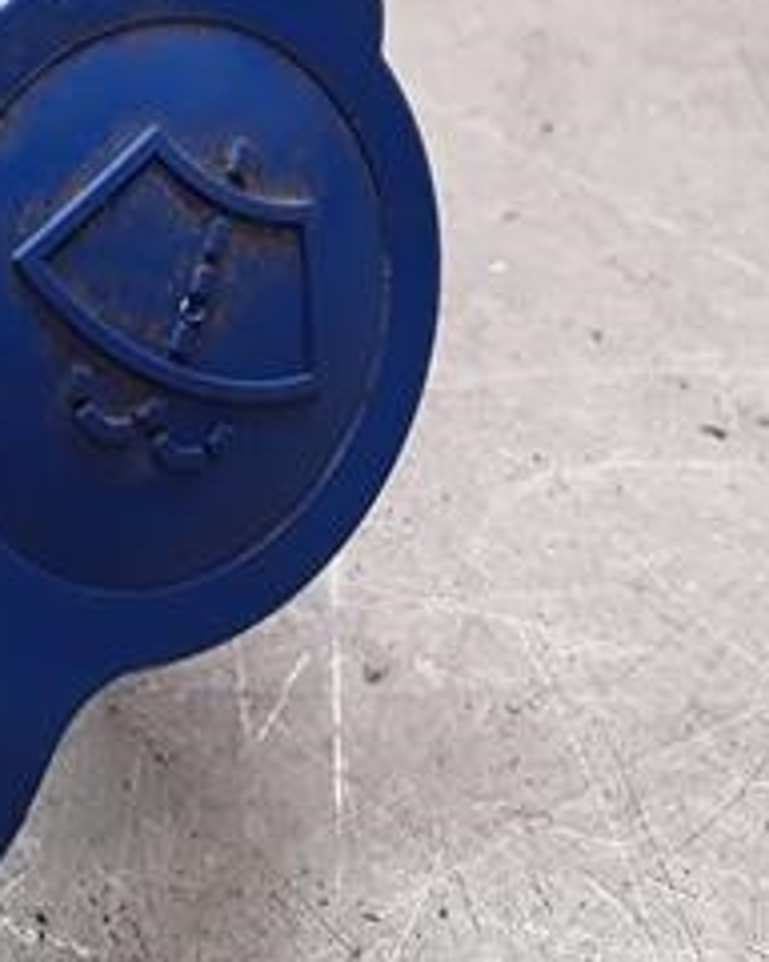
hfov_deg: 20.4
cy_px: 4
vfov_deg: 24.9
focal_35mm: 73
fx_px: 2077
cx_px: 40
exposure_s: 1/50
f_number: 1.9
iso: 50
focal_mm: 2.91
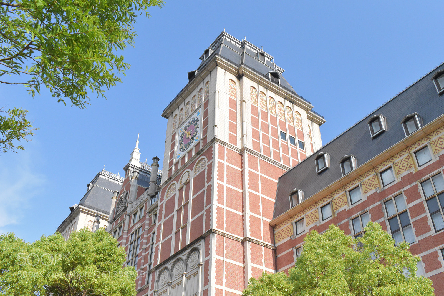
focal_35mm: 36
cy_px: 148
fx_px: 444
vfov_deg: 36.9
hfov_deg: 53.1
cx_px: 222
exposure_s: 1/4000
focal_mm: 24
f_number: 11
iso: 5000
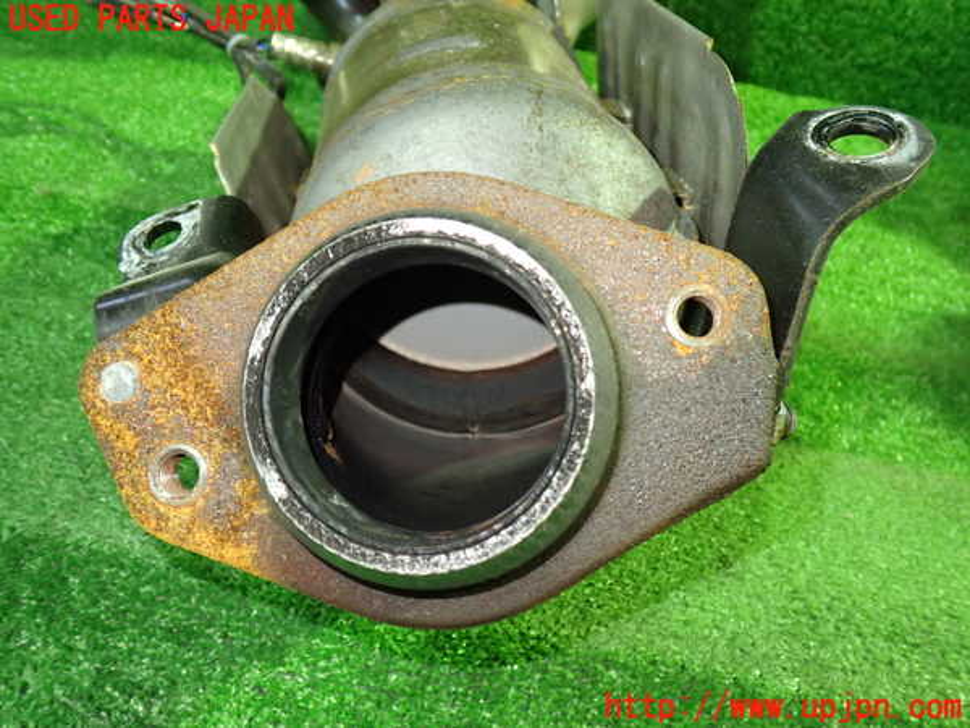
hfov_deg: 60.0
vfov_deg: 46.8
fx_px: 841
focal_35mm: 30
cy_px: 364
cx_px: 485
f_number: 2.3
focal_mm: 5.4
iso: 640
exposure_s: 1/30
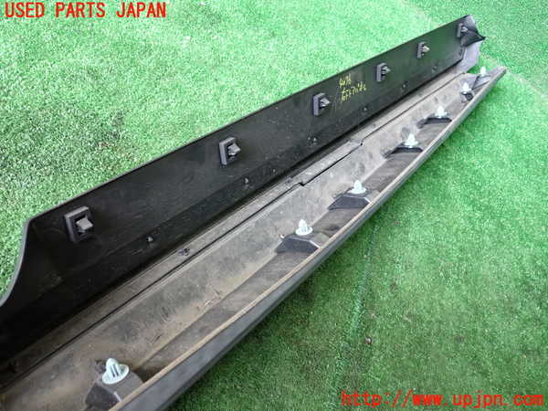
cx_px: 274
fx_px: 475
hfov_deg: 60.0
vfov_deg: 46.8
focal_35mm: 30
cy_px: 206
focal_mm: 5.4
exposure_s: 1/40
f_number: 2.3
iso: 250
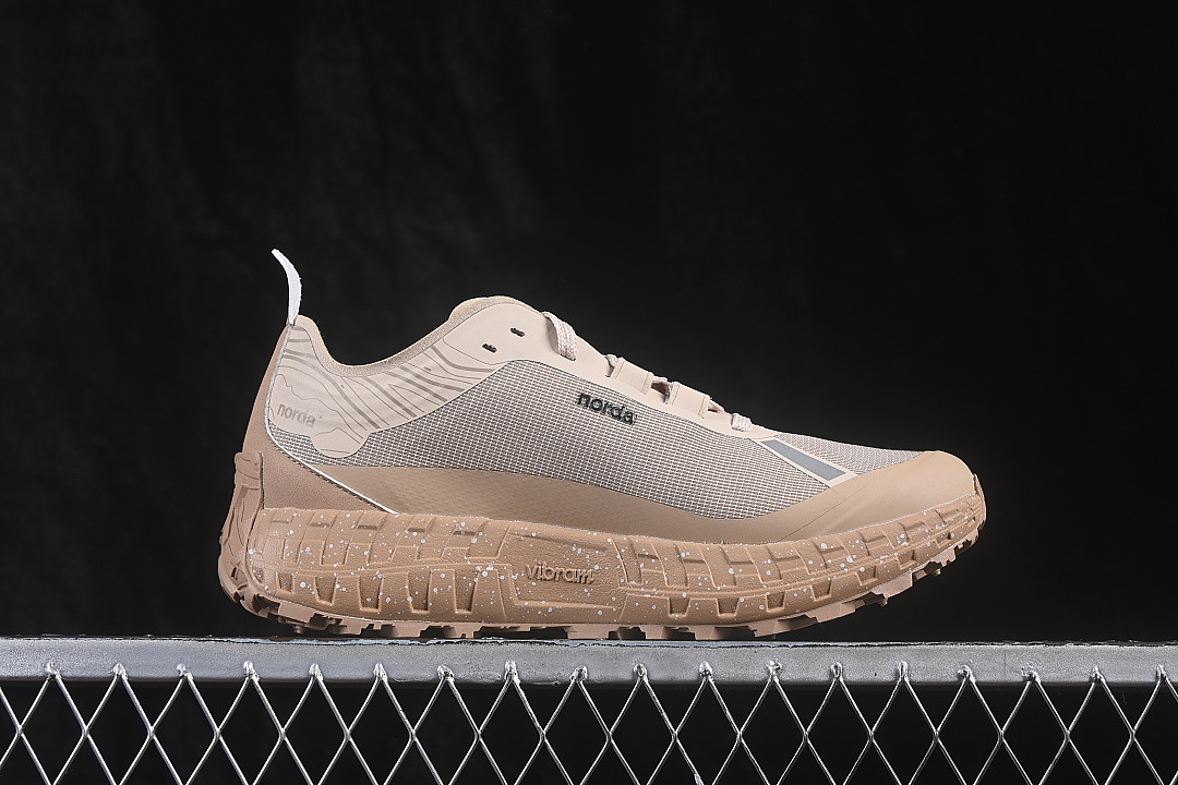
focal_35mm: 75
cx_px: 589
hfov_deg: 27.0
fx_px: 2454
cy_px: 392
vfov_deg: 18.2
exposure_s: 1/80
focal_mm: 50
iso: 160
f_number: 7.1
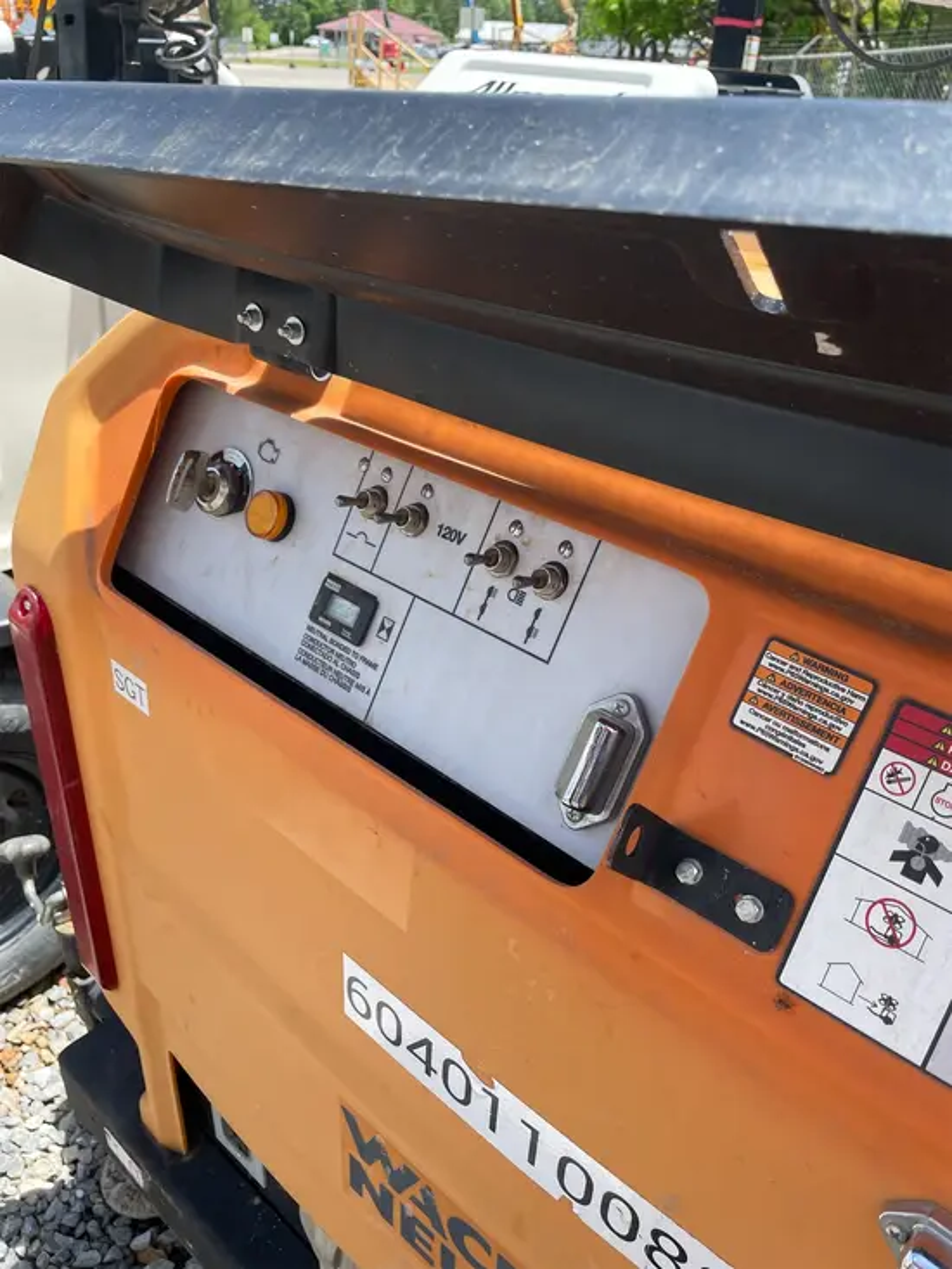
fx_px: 953
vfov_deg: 67.3
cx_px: 476
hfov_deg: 53.1
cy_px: 634
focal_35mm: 26
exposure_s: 1/849
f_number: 1.6
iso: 32
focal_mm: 4.2
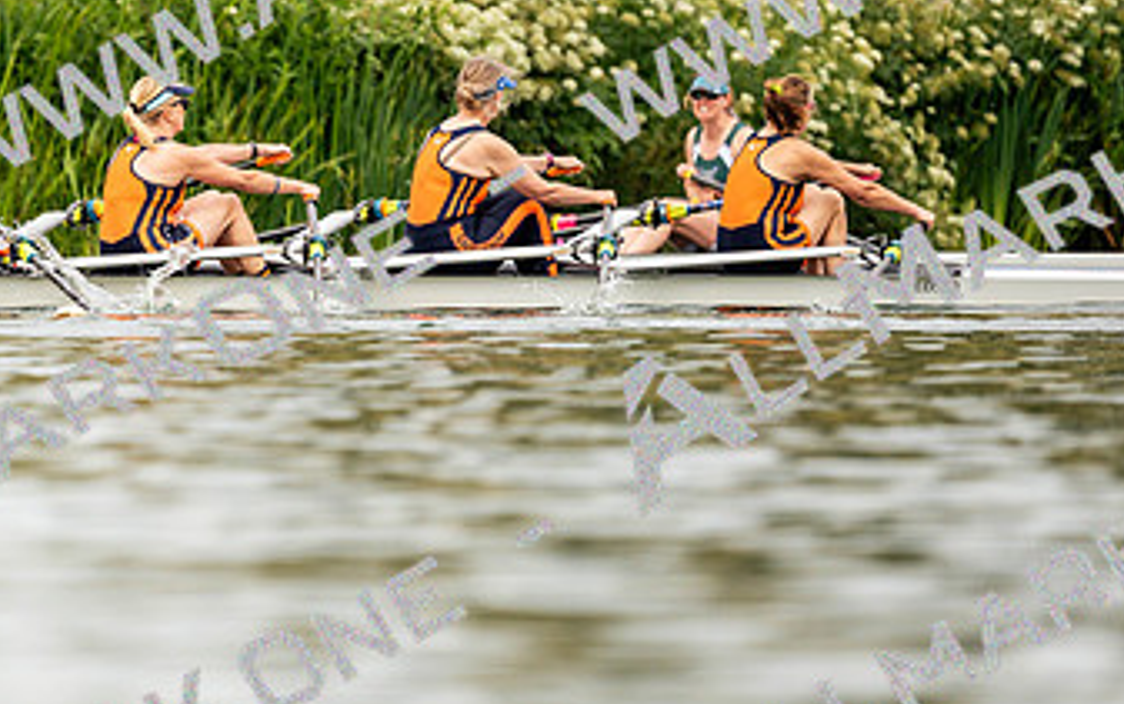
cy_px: 199
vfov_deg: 1.2
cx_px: 337
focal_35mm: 1053
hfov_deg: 2.0
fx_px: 32272
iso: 320
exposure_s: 1/2000
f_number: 6.3
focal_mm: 600
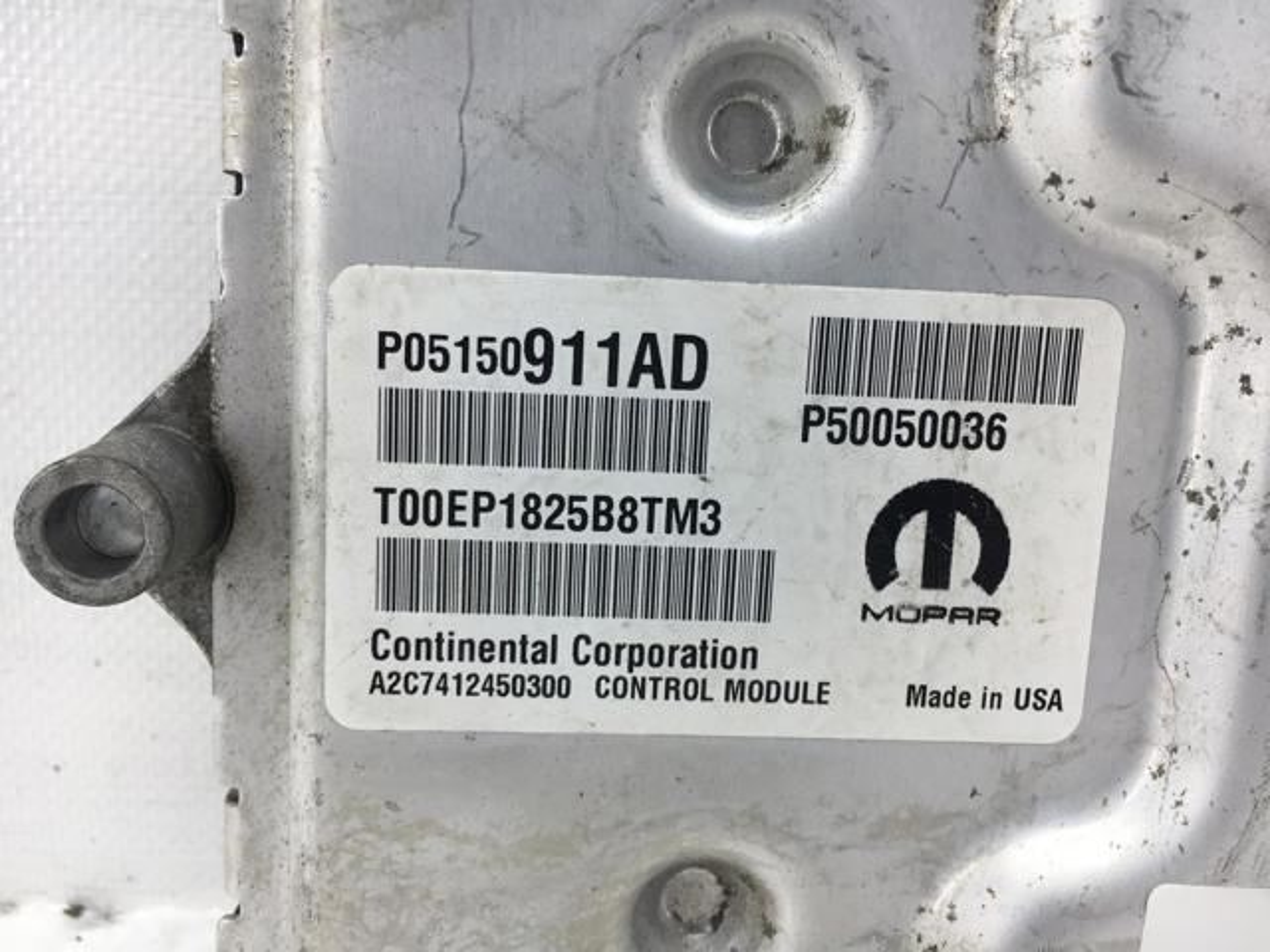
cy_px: 476
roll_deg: -4.1
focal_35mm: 29
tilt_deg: -14.5
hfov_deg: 61.7
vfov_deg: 48.2
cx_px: 635
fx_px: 1064
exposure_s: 1/121
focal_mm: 4.15
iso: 25
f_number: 2.2
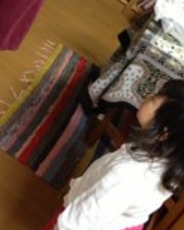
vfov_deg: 19.6
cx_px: 72
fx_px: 641
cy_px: -21
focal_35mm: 94
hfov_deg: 16.3
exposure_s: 1/20
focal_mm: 4.13
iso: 250
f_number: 2.4
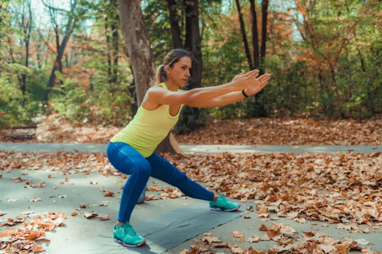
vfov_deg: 35.1
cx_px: 191
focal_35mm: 38
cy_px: 127
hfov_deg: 50.7
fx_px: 403
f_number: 3.2
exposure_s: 1/160
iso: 200
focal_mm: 38
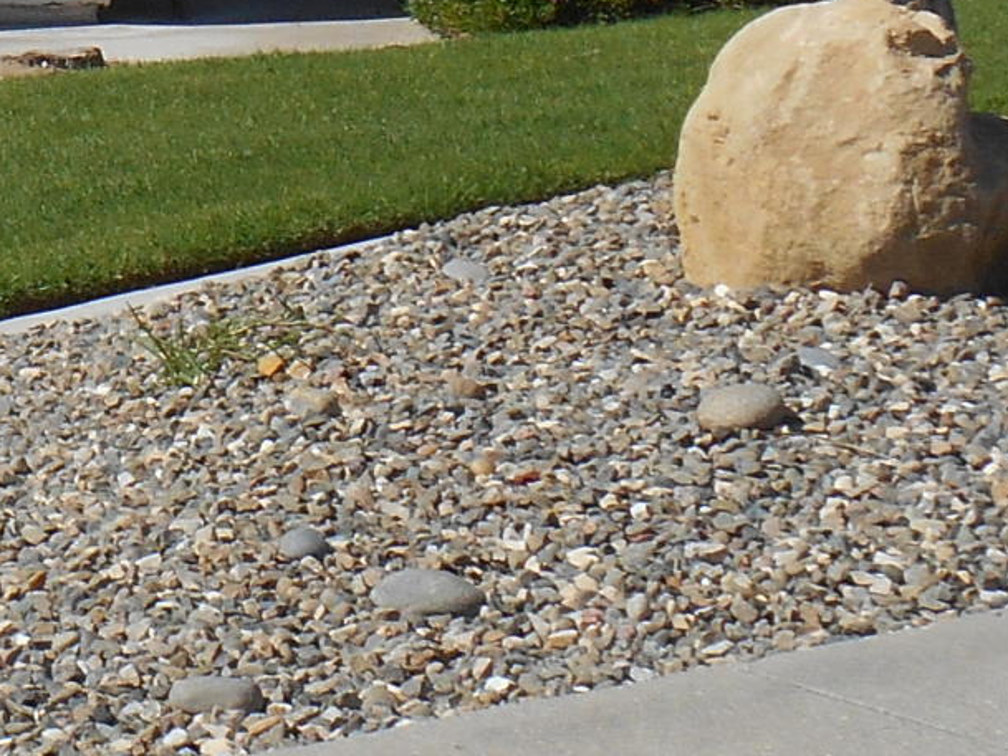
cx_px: -710
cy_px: -361
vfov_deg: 7.2
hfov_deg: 9.4
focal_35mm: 202
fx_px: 5883
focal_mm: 7.2
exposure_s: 1/1000
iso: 80
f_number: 3.9
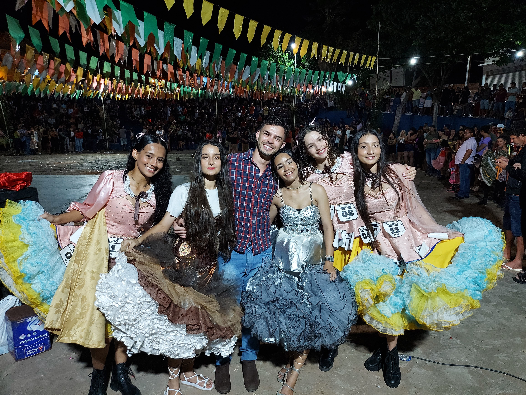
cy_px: 198
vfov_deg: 56.8
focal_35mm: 24
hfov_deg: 71.6
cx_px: 263
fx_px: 365
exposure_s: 1/40
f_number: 1.8
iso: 320
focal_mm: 5.23
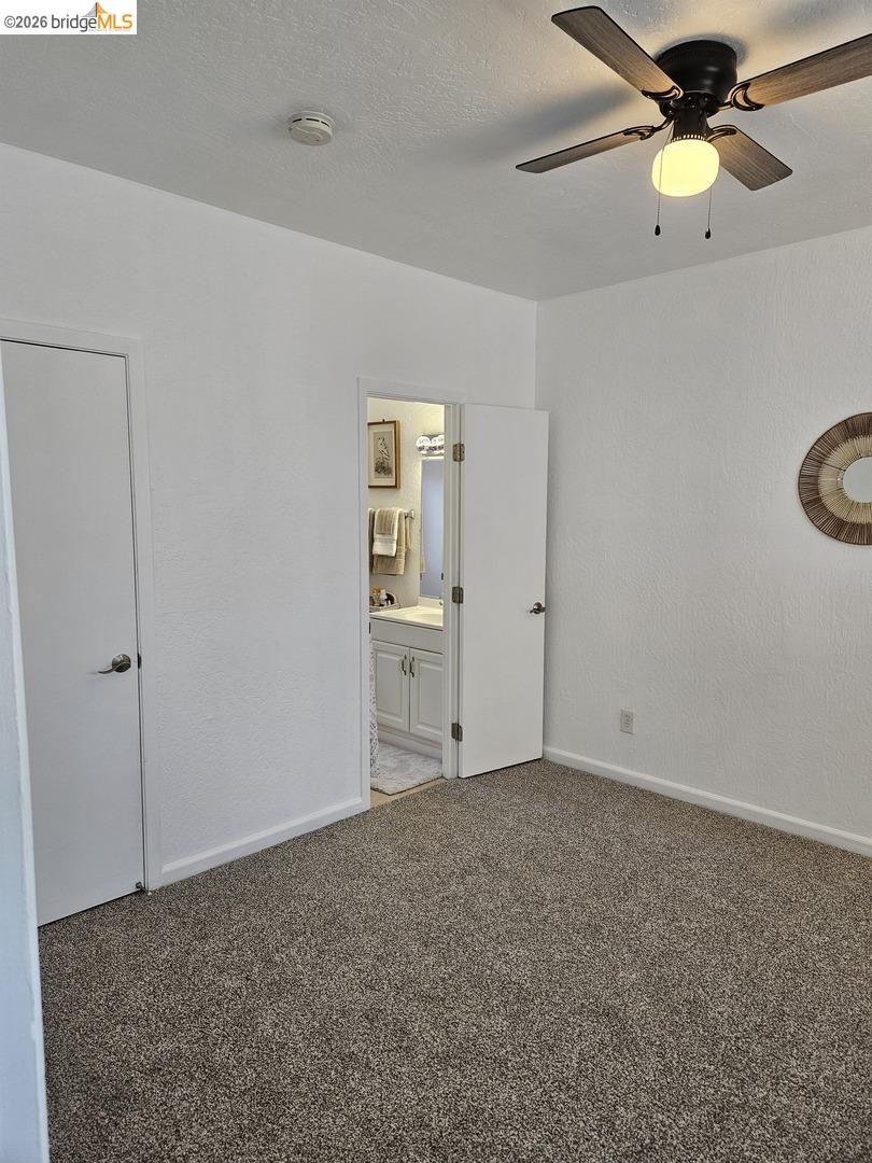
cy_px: 582
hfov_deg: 58.9
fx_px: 773
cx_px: 436
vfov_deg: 73.9
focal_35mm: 23
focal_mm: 5.4
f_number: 1.8
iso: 100
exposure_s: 1/120
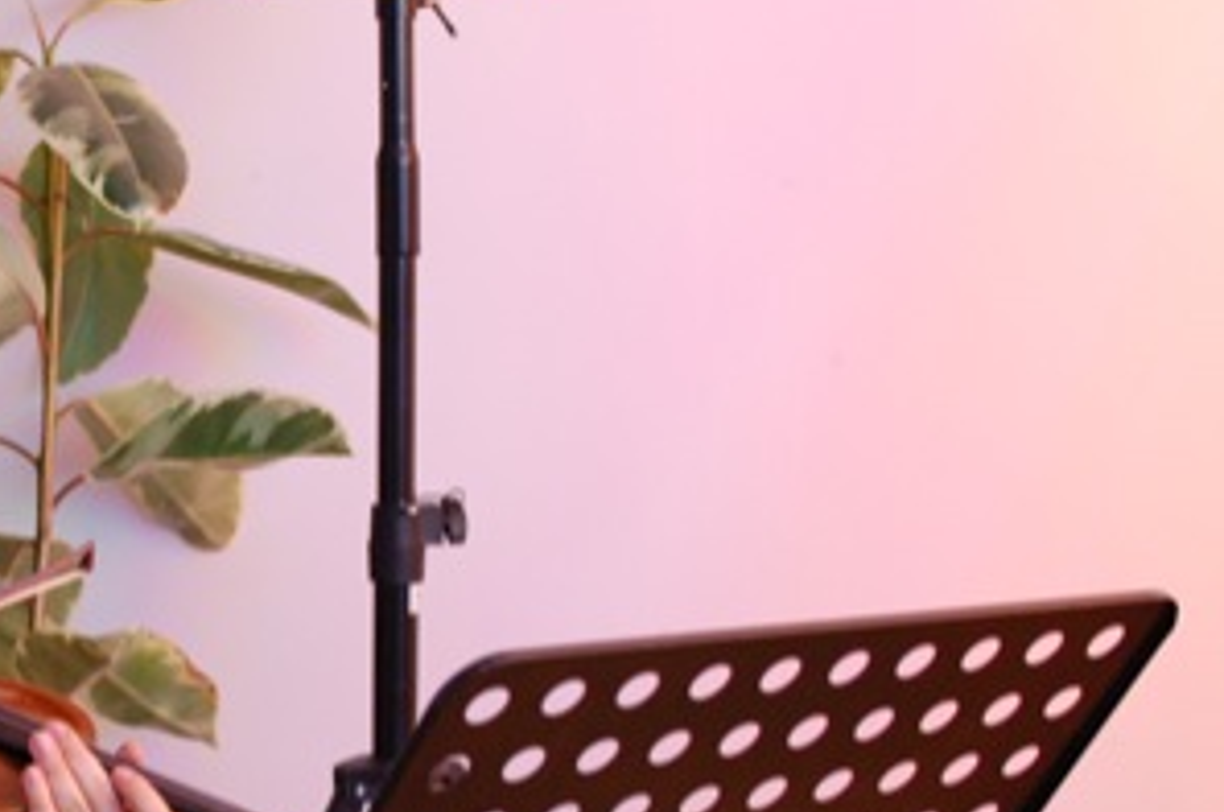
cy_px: 690
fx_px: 3838
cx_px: -29
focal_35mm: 113
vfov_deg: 12.0
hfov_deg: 17.6
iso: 800
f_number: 4.5
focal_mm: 35
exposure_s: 1/80
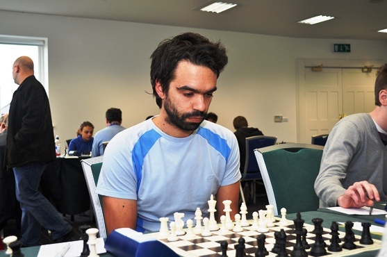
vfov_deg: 29.8
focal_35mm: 45
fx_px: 483
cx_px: 194
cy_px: 128
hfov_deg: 43.6
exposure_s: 1/80
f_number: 4.5
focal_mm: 30
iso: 400
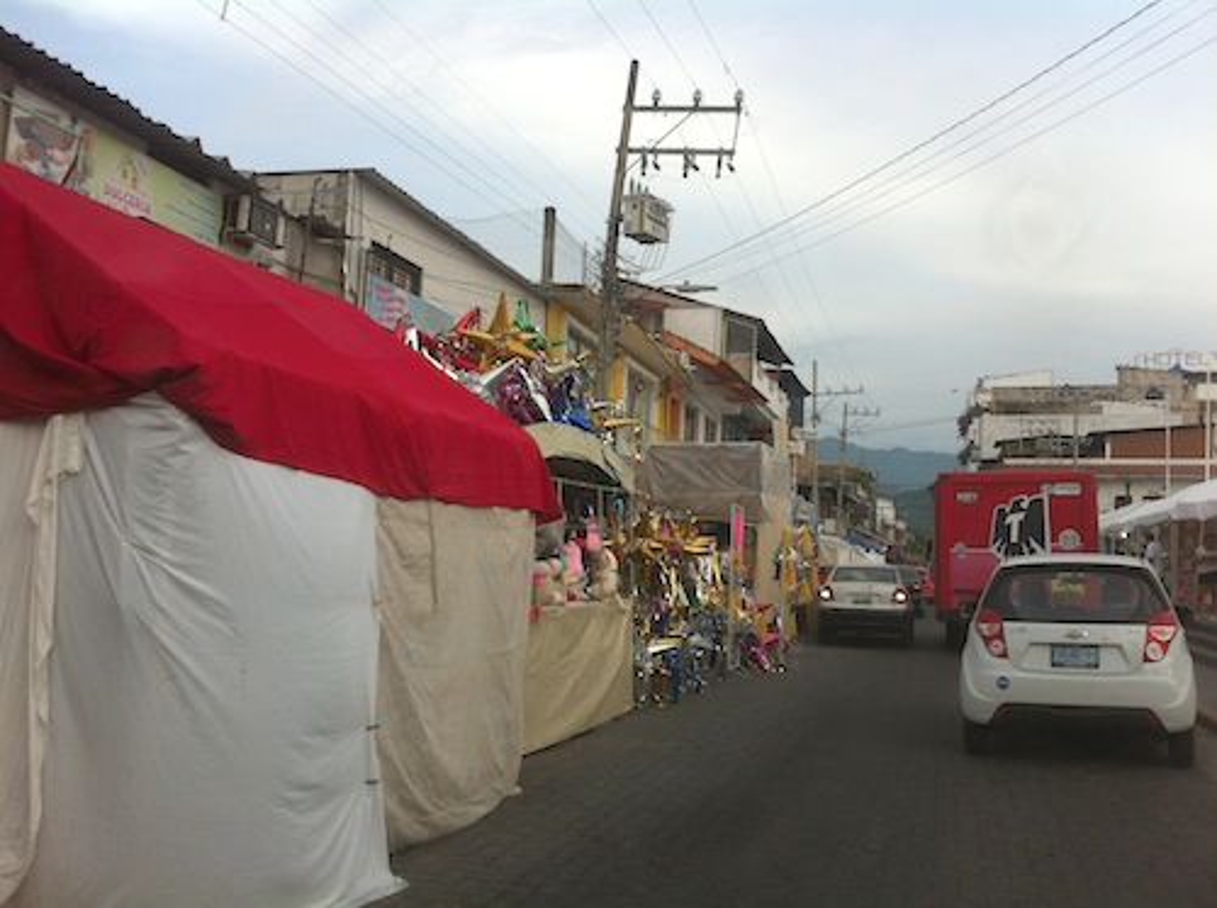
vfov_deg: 40.6
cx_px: 608
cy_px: 454
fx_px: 1228
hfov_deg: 52.7
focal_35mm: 35
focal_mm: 3.85
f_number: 2.8
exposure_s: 1/265
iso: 80
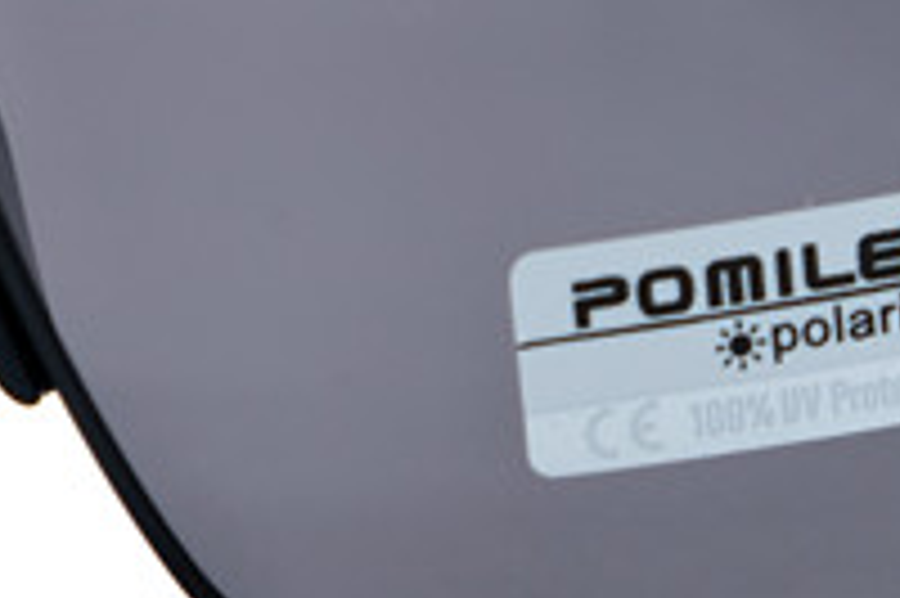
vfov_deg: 4.3
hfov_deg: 6.4
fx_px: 7993
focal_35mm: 320
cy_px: 49
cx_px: -315
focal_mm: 42.5
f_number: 5.6
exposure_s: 1/120
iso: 160
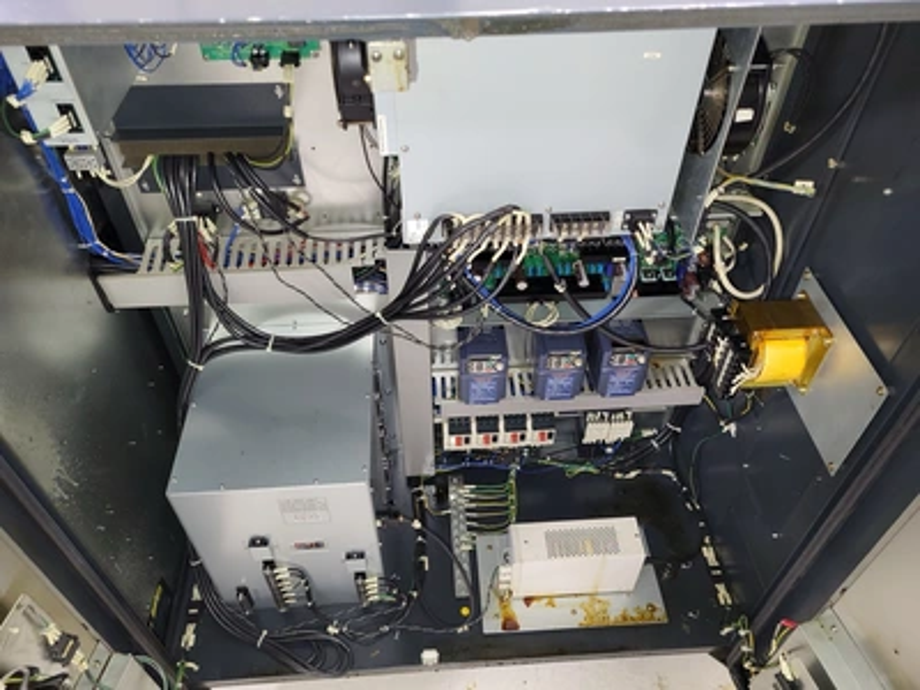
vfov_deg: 53.1
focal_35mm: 26
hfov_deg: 67.3
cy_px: 345
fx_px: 691
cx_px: 460
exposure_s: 1/15
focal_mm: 5.4
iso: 125
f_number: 1.8
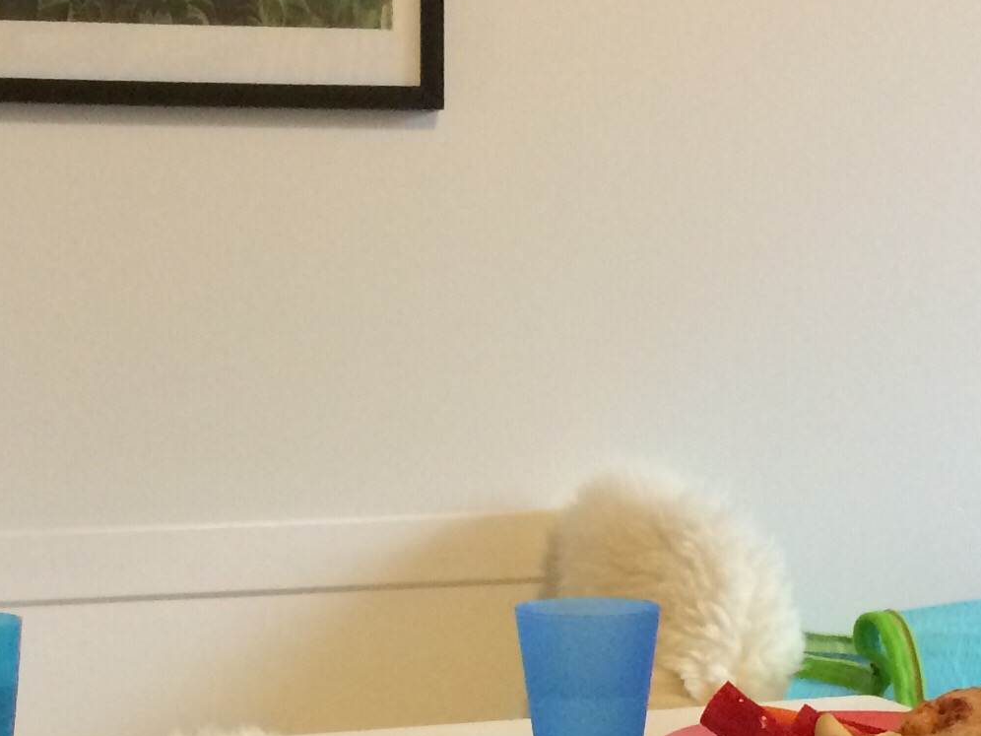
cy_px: 765
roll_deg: -0.4
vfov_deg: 15.2
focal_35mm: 95
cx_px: 484
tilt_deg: -12.5
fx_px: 2692
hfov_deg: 20.7
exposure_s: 1/33
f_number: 2.2
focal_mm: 4.15
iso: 320
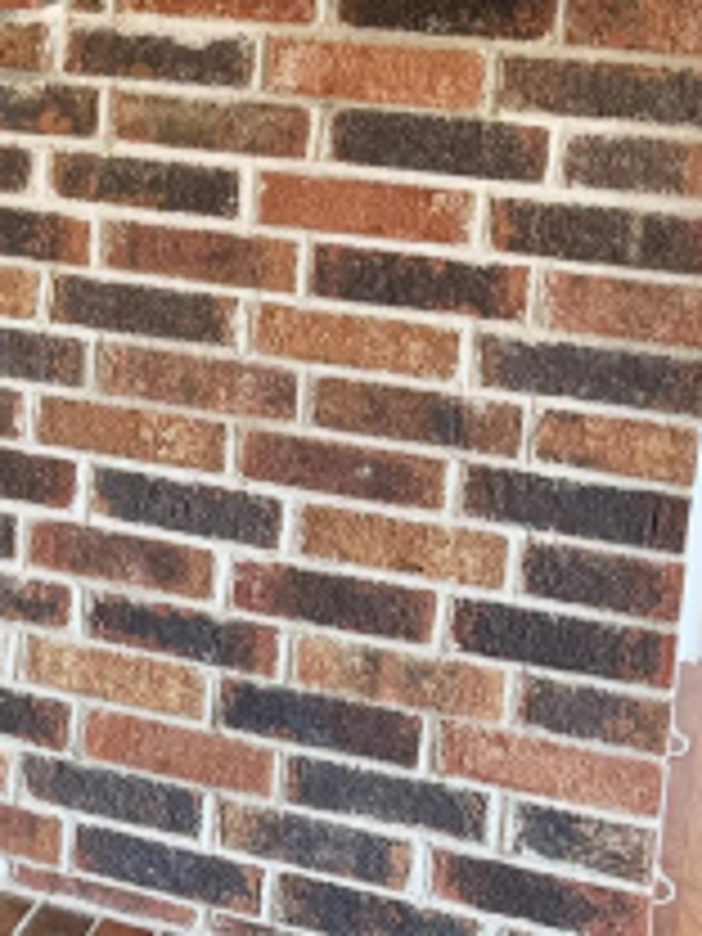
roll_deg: -2.0
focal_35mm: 77
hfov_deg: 17.6
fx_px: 2082
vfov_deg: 24.6
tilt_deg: -6.1
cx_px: -284
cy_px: 83
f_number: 1.78
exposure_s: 1/60
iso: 400
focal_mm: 6.76
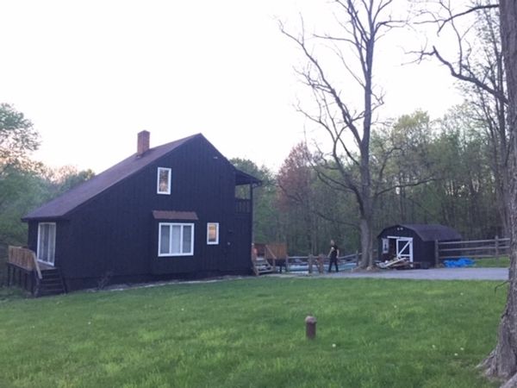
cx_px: 258
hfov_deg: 61.7
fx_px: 433
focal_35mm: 29
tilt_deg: +4.1
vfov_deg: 48.2
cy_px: 194
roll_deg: -0.2
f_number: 2.2
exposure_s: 1/30
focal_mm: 4.15
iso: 250
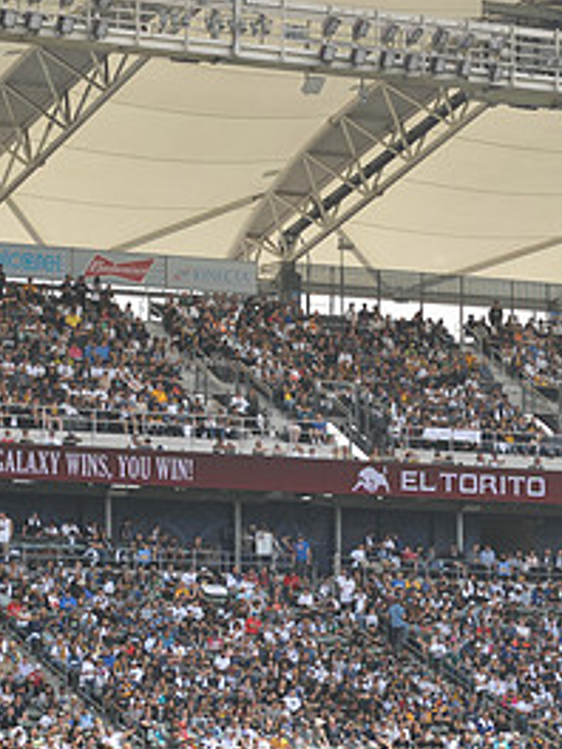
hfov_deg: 8.6
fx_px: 3745
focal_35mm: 173
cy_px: 494
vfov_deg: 11.4
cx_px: 346
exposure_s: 1/2500
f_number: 3.5
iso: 320
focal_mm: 82
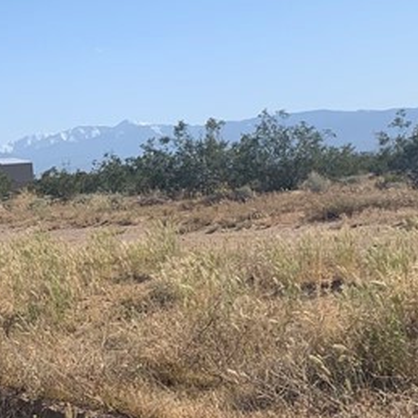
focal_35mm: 91
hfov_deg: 18.7
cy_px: 218
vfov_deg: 19.1
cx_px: 34
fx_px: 1243
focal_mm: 4.25
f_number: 1.8
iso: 25
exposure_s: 1/3521
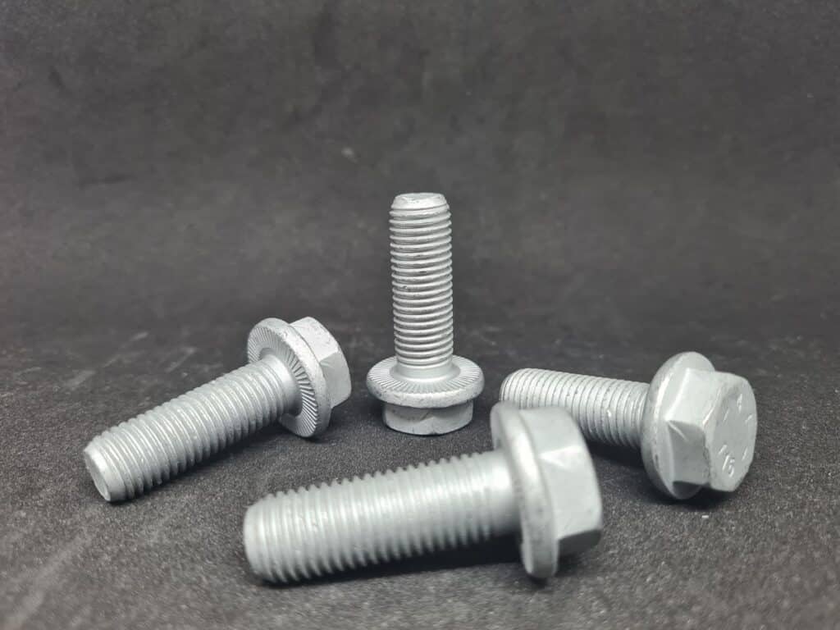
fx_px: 631
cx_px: 420
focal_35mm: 26
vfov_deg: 53.1
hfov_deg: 67.3
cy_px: 315
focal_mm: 5.4
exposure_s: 1/50
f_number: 1.8
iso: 125
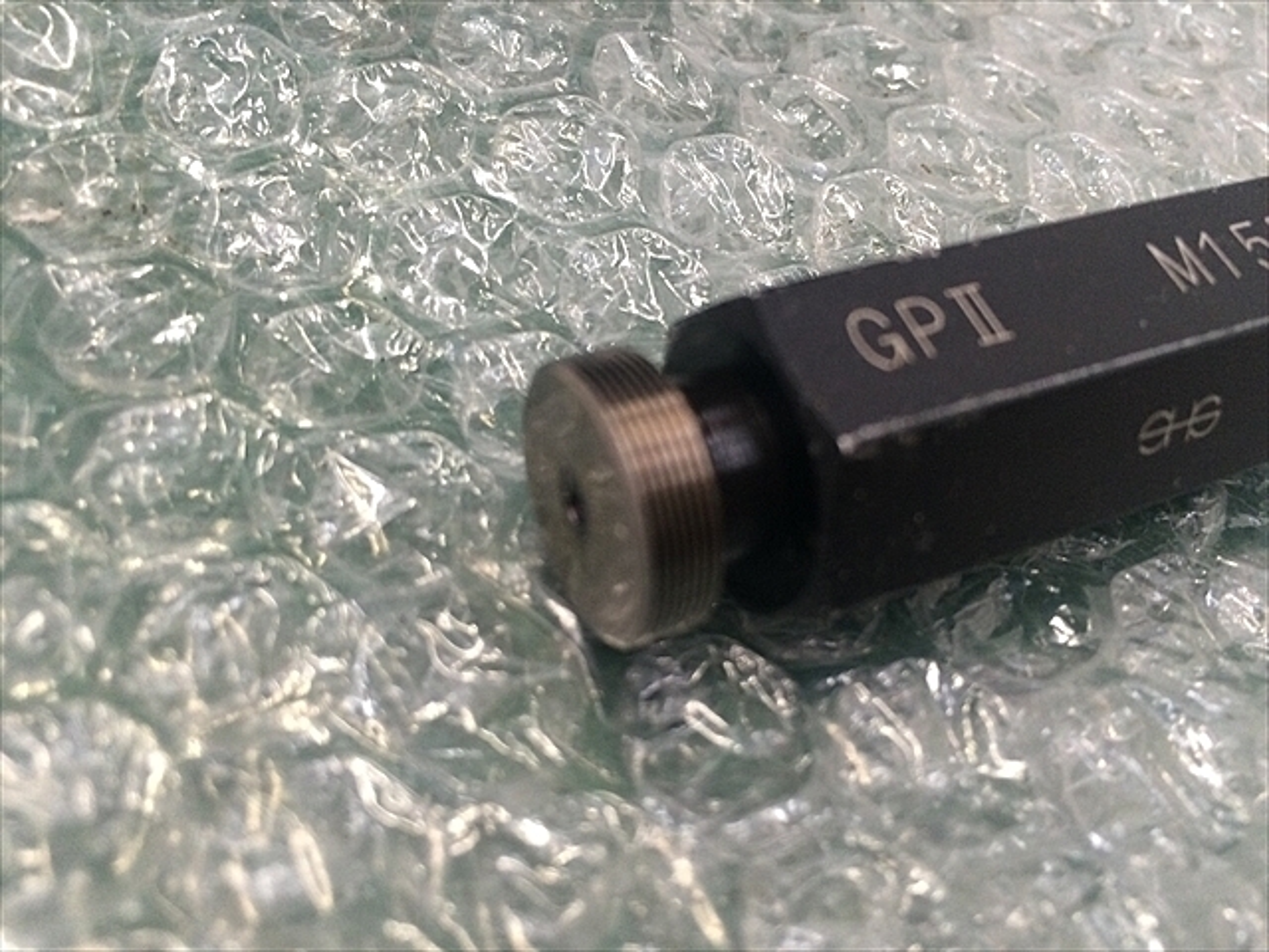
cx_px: 634
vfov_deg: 48.2
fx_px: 1063
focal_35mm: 29
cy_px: 476
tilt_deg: -53.0
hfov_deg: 61.7
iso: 160
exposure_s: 1/30
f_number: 2.2
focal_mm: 4.15
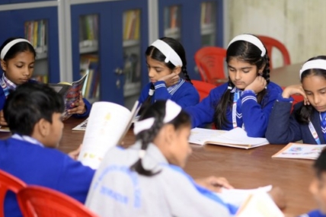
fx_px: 1150
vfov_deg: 10.8
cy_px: 123
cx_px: 241
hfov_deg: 16.1
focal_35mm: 127
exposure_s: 1/100
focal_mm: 85
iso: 640
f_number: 1.8
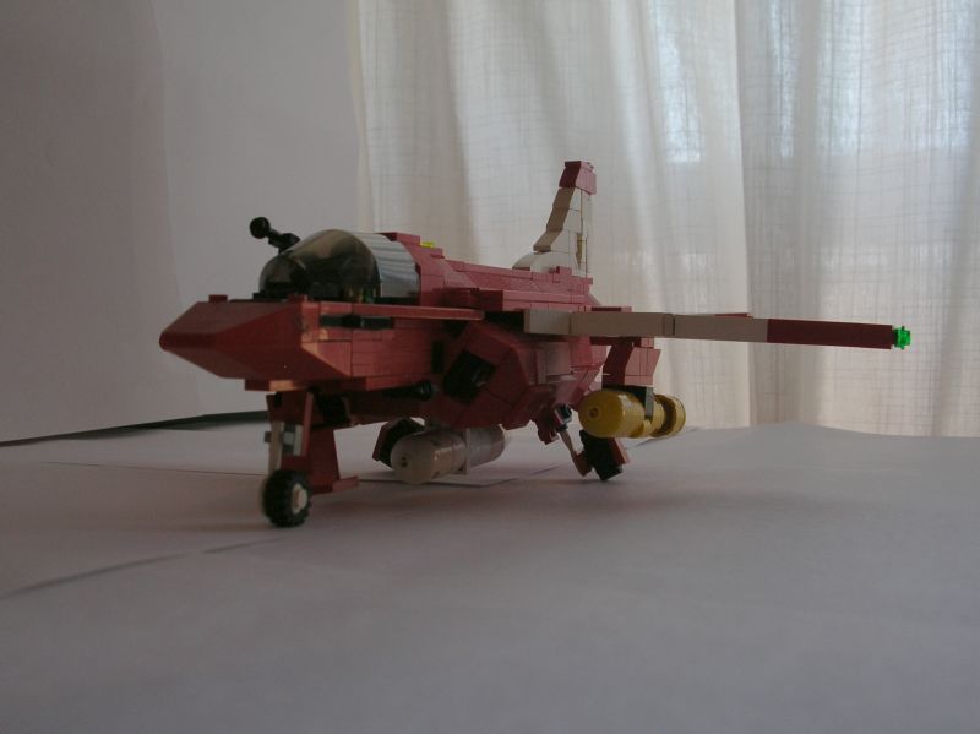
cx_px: 490
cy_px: 367
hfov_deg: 46.8
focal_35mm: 40
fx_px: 1132
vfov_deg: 35.9
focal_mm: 6.6
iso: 50
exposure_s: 1/41.3
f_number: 3
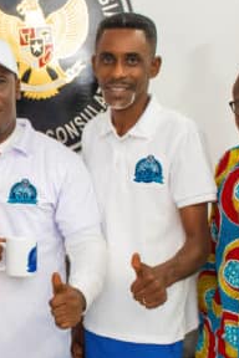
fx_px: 1155
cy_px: 173
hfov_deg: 11.7
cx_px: -9
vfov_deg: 17.6
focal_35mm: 116
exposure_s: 1/60
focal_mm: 32
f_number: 4
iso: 2000
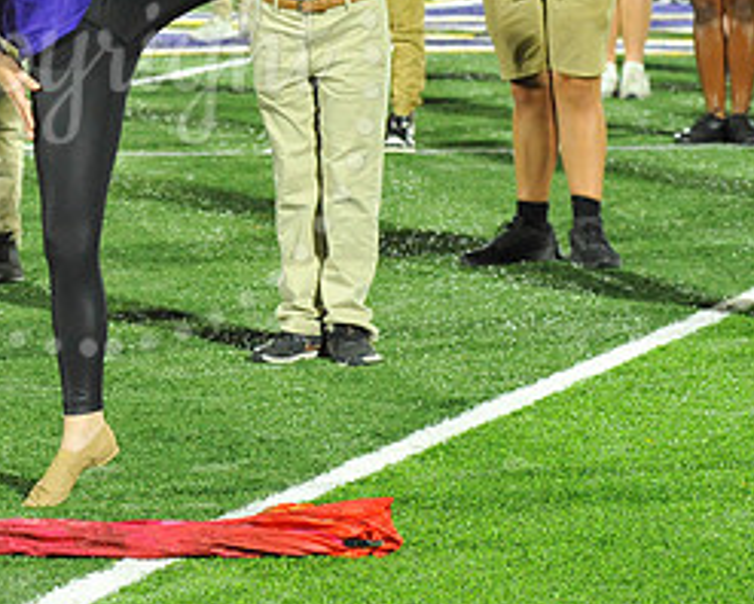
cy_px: 61
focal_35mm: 231
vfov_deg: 6.7
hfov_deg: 8.3
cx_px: 89
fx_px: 5159
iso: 5000
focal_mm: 105
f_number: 5.6
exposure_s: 1/250
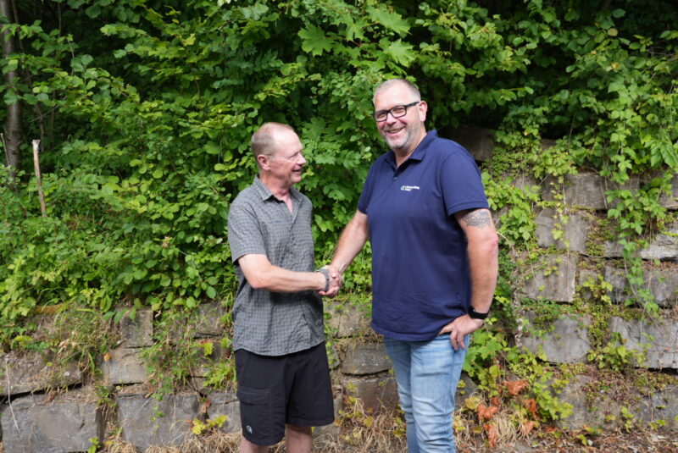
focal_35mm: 32
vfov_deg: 41.2
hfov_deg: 58.7
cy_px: 226
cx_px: 339
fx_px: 603
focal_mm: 32
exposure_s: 1/80
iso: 100
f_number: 5.6
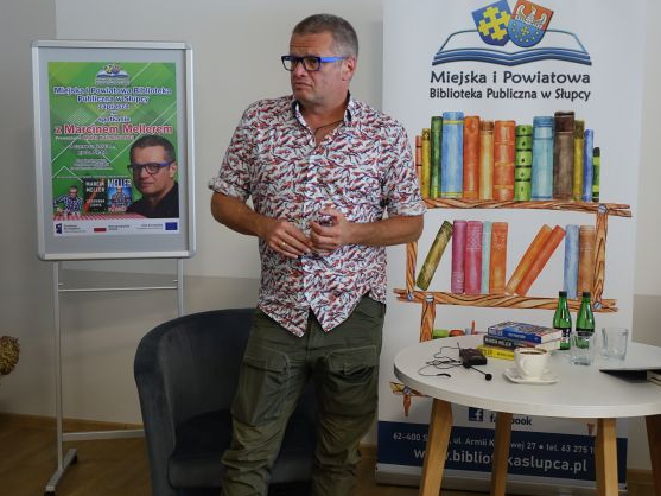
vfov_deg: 27.5
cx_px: 343
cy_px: 249
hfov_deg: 36.2
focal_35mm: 53
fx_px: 1012
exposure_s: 1/50
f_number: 2.8
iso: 800
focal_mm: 17.48
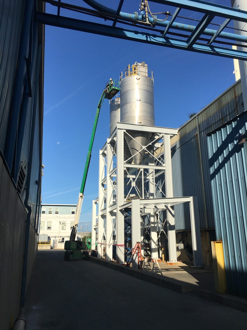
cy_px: 165
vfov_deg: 61.7
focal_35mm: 29
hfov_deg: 48.2
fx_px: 276
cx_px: 124
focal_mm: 4.15
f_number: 2.2
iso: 25
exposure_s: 1/2481
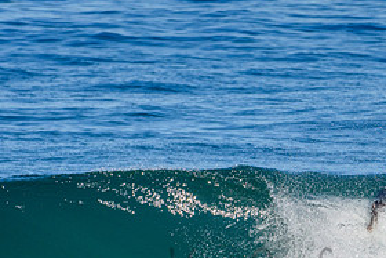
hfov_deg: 1.3
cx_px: 312
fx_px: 16670
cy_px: 257
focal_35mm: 1554
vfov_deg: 0.9
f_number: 5.6
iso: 280
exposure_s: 1/2000
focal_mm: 500
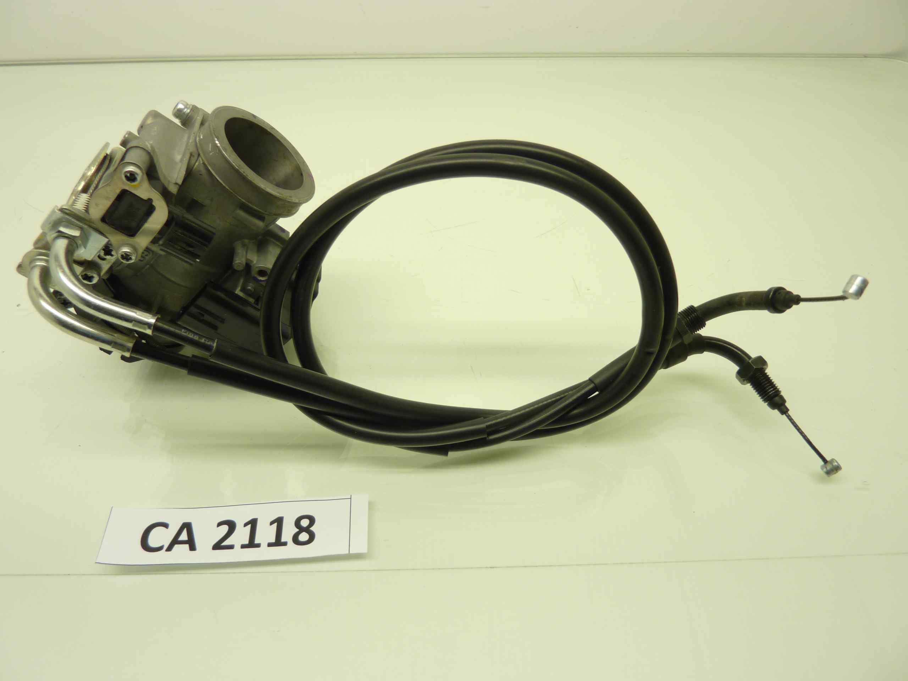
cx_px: 454
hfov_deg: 69.4
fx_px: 656
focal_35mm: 25
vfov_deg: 54.9
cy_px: 340
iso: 80
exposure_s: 1/25
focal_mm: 4.1
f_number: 3.3
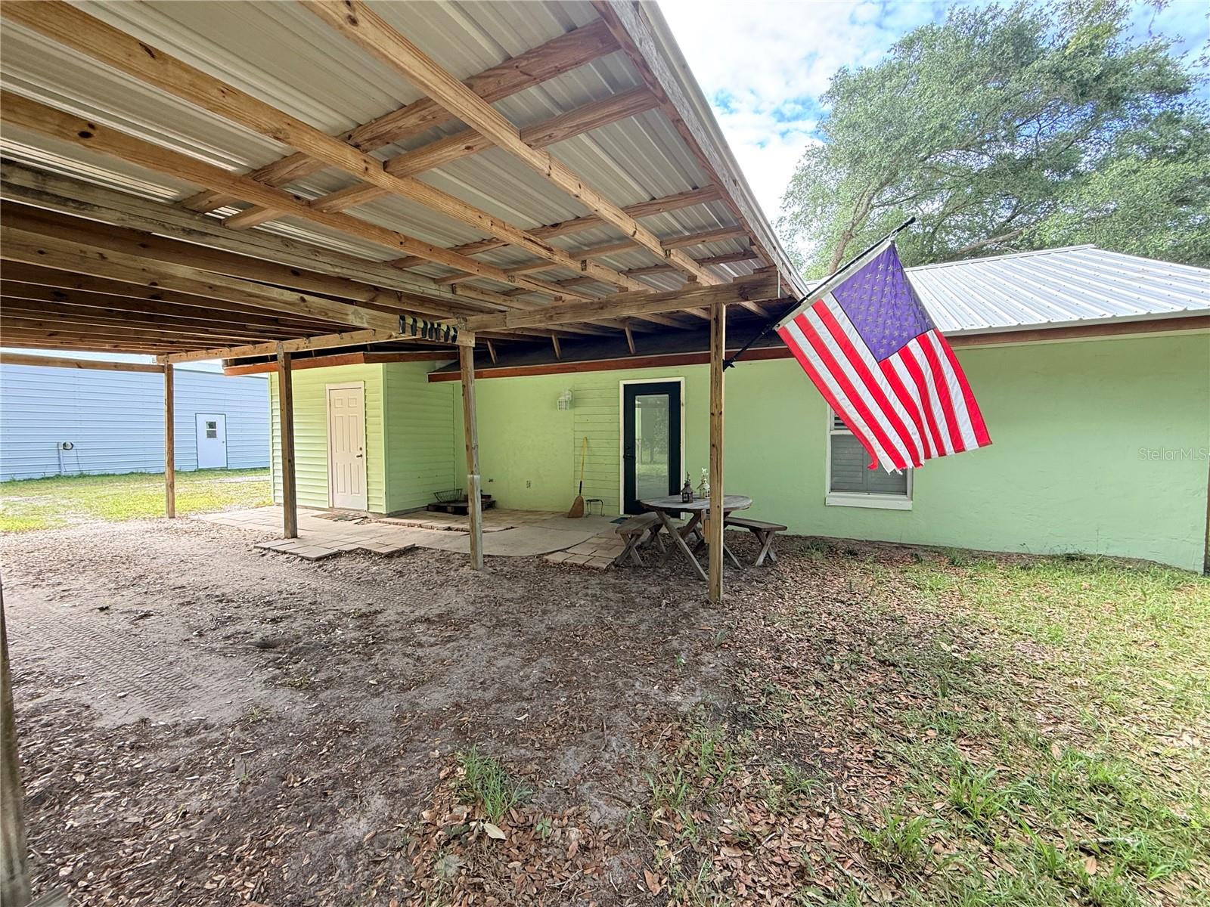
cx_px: 605
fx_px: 489
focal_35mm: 14
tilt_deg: -2.2
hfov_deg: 102.1
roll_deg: -0.3
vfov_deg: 85.7
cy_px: 454
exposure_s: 1/99
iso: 80
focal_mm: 2.22
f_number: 2.2
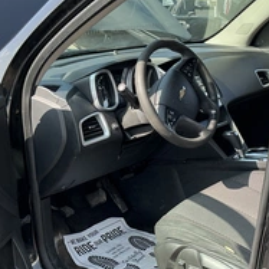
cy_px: 158
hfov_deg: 32.1
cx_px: 160
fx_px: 466
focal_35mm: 53
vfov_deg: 32.1
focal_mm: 3
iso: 25
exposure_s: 1/303
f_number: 1.8
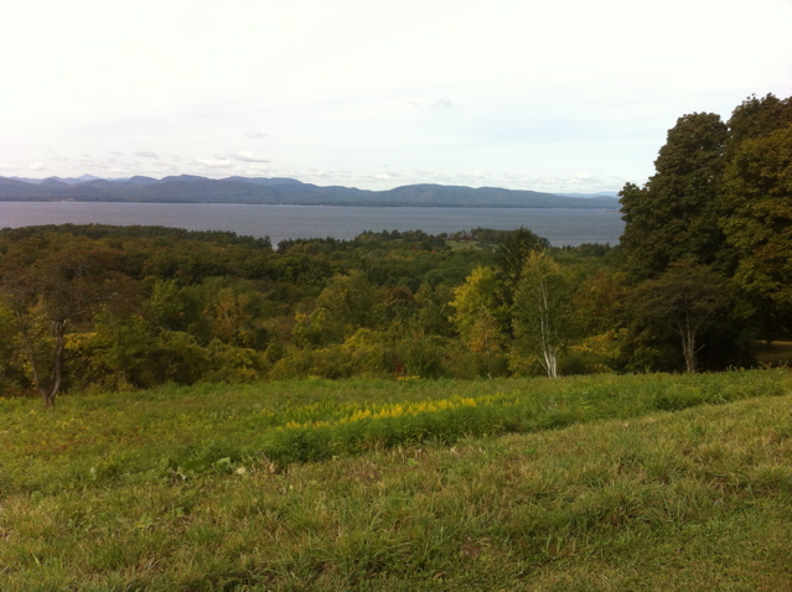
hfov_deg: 52.7
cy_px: 296
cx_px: 396
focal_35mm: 35
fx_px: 800
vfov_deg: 40.6
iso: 80
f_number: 2.8
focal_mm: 3.85
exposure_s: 1/887
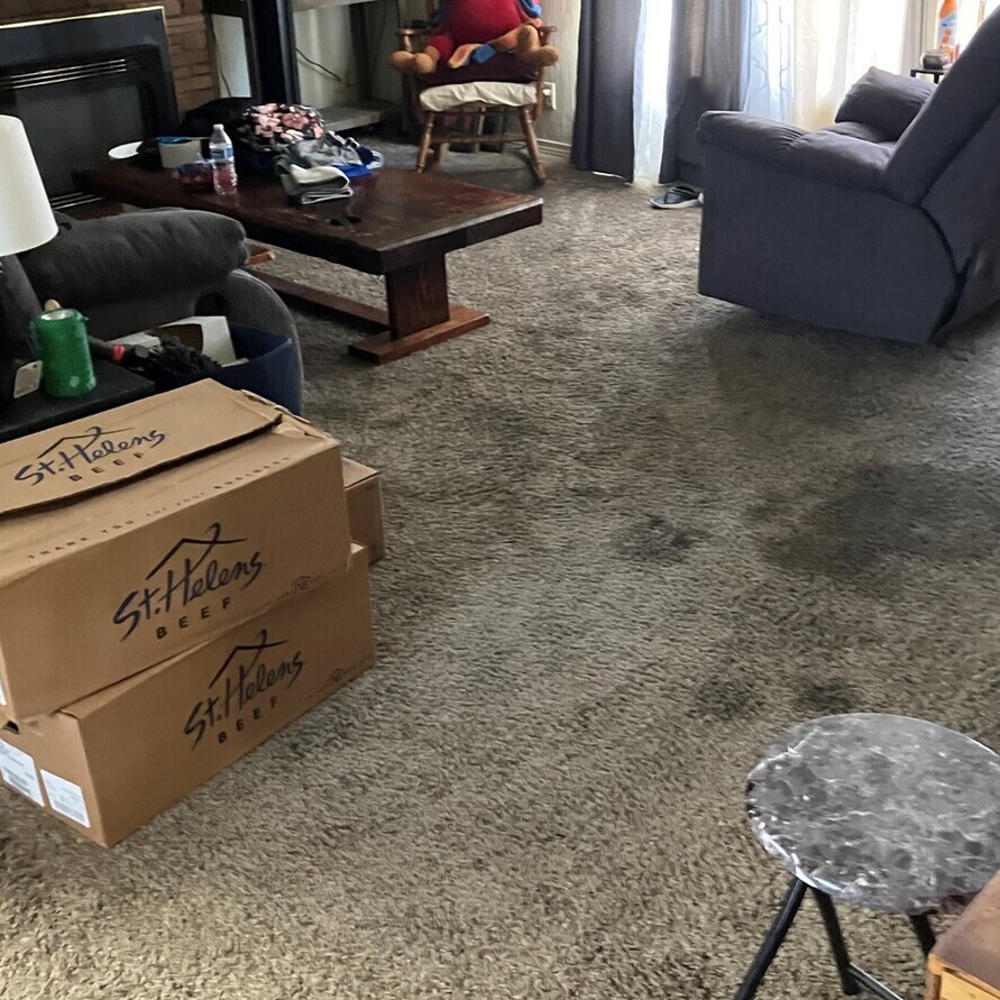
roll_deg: +2.1
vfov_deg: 41.8
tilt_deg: -23.3
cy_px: 430
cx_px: 499
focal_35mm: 40
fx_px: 1307
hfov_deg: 41.9
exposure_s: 1/30
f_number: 1.8
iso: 640
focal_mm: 3.99
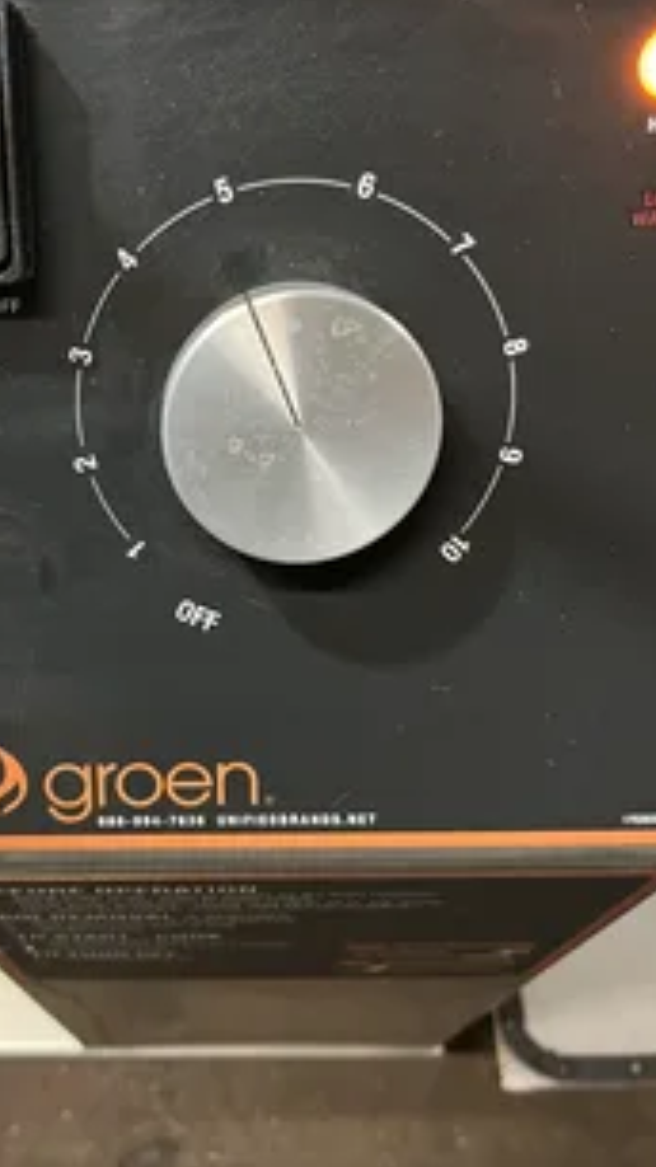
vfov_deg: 53.9
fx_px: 1145
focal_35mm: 37
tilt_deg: -61.7
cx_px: 202
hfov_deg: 31.6
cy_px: 526
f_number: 1.6
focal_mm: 5.1
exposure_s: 1/40
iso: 640
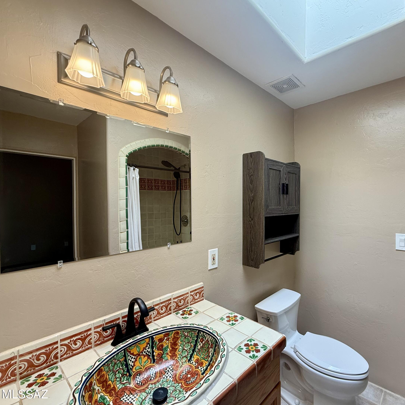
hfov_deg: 83.1
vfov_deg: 84.0
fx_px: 225
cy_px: 205
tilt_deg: +0.0
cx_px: 241
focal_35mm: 17
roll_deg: +0.2
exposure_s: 1/99
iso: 64
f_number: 2.2
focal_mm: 2.22
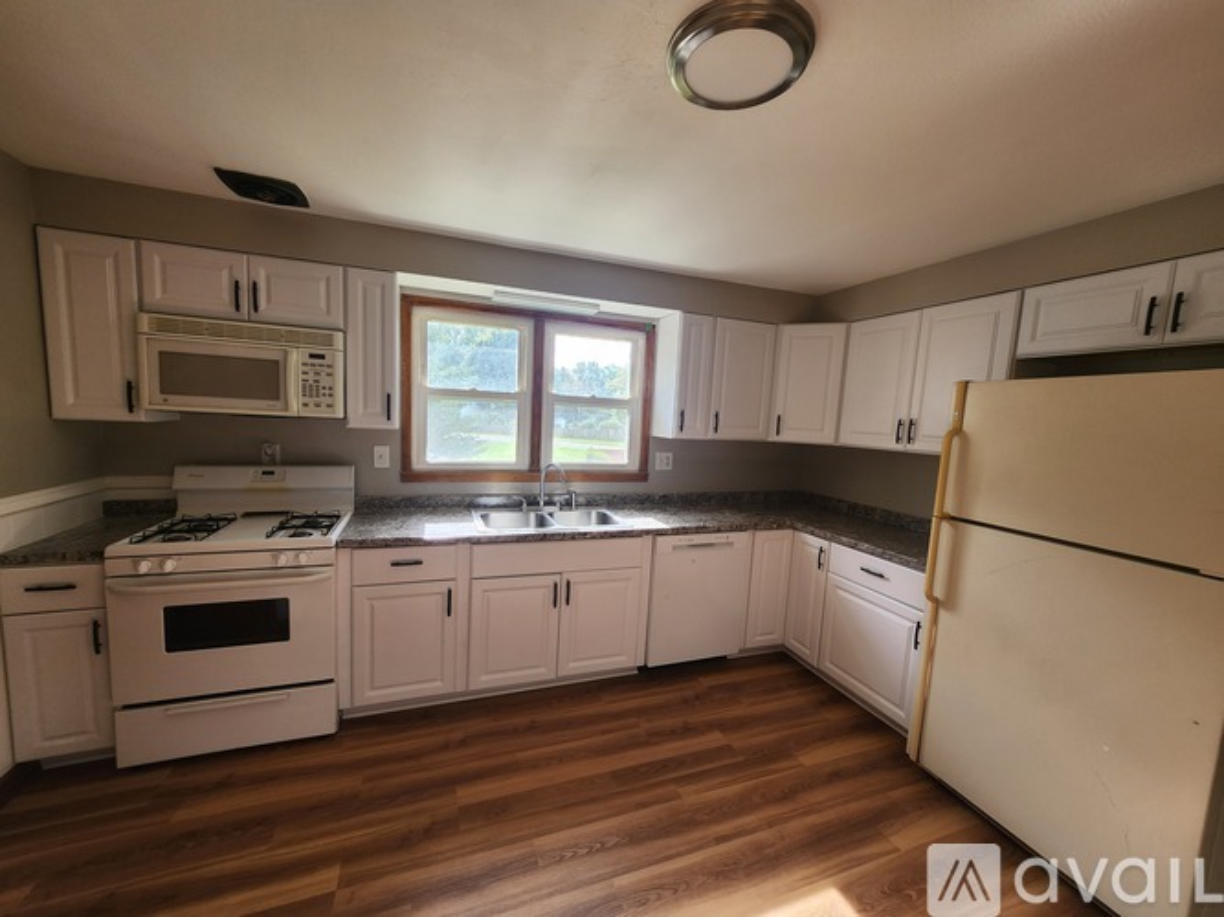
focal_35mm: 13
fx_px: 460
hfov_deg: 106.2
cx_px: 612
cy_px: 458
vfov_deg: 89.9
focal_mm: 1.74
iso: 40
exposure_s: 1/60
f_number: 2.2
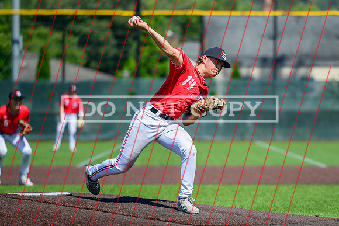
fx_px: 2638
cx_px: 190
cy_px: 117
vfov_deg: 4.9
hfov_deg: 7.4
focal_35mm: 280
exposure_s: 1/3200
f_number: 2.8
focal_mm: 200
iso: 250
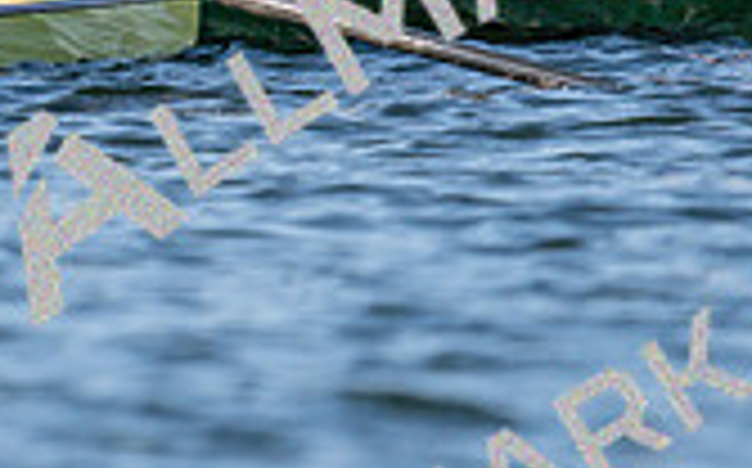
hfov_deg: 1.3
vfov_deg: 0.8
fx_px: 33557
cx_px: -378
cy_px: -101
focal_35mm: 1639
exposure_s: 1/1600
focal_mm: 463
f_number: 6.3
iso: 400
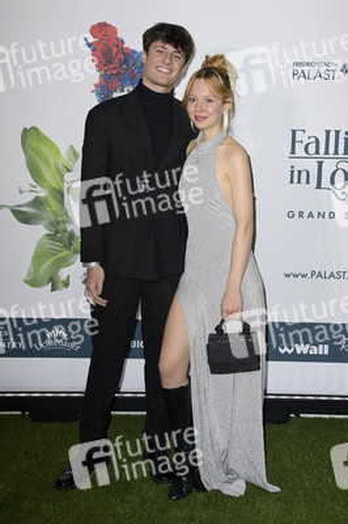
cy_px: 262
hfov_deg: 29.8
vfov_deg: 43.6
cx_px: 174
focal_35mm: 45
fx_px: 654
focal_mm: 45
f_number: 6.3
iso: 640
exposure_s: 1/250
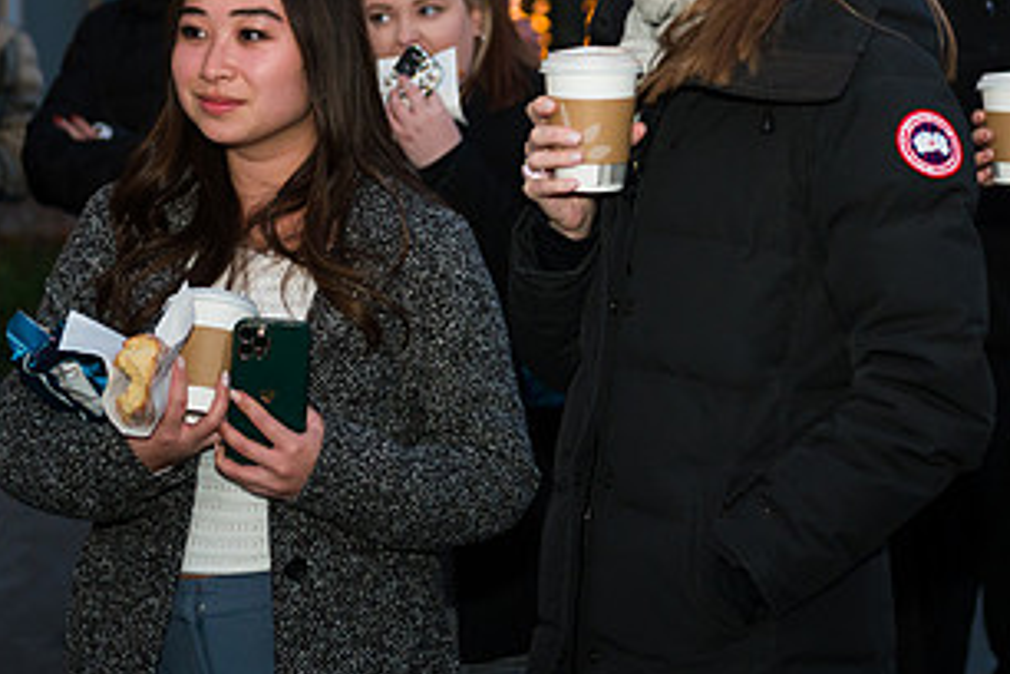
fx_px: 3086
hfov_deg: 18.5
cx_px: 677
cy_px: 99
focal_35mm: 110
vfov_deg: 12.4
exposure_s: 1/200
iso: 1600
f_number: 4
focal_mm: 58
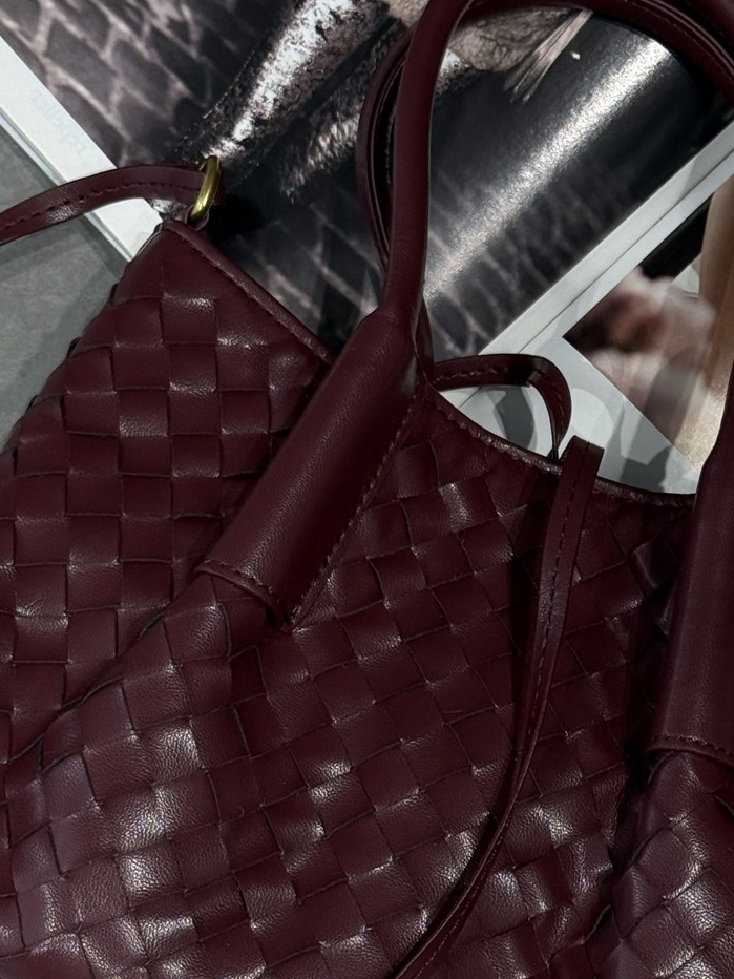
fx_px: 2912
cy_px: 675
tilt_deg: -86.4
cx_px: 505
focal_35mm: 103
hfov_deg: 14.3
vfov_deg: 19.0
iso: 80
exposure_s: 1/337
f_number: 1.78
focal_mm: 6.76
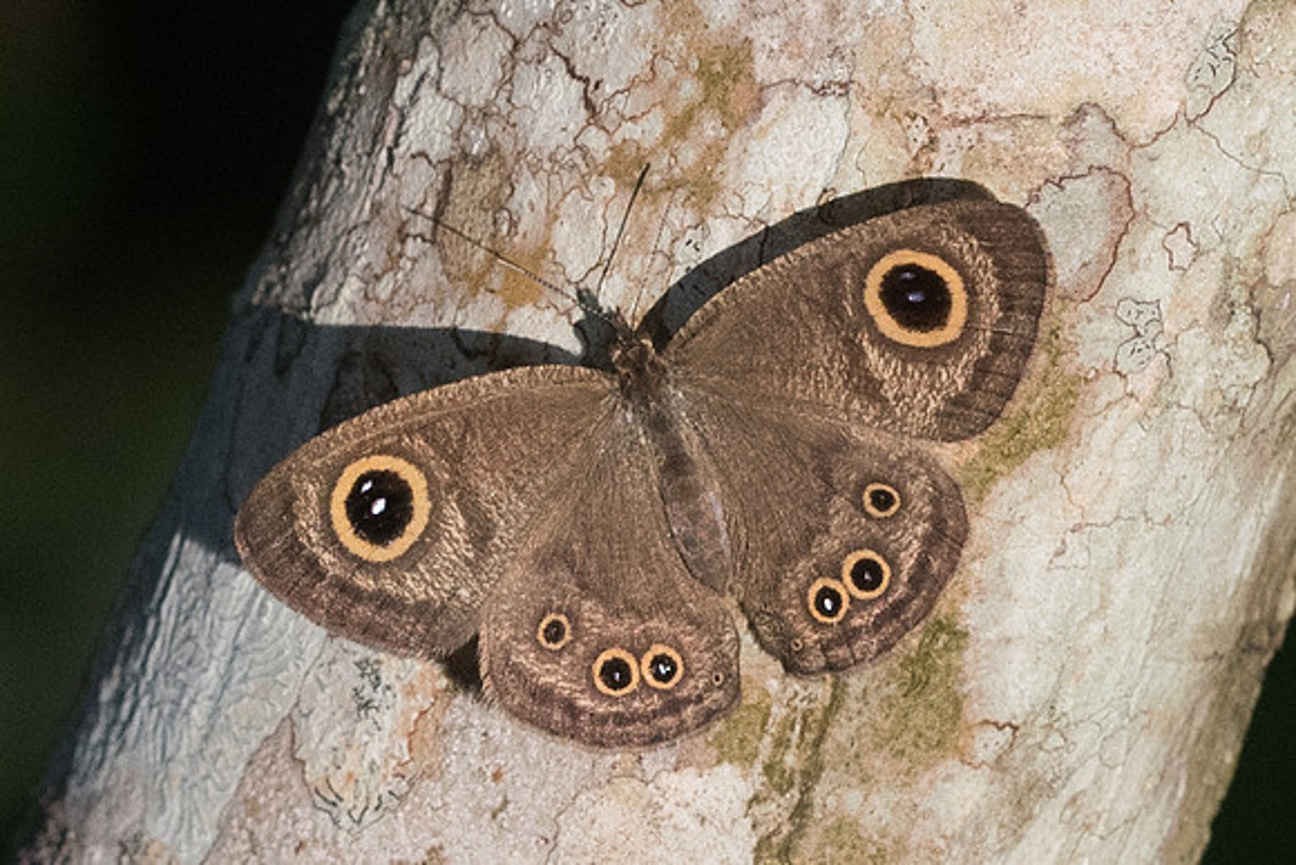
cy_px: 610
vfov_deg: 1.3
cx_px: 755
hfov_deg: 2.0
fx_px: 37946
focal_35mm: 1054
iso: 800
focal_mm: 150
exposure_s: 1/3200
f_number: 7.1
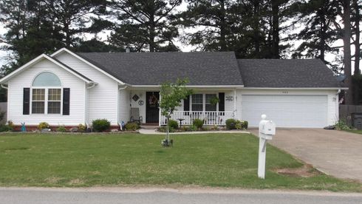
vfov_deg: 39.0
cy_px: 103
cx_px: 179
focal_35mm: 30
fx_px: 288
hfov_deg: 64.3
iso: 100
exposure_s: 1/474
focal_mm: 4.9
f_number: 3
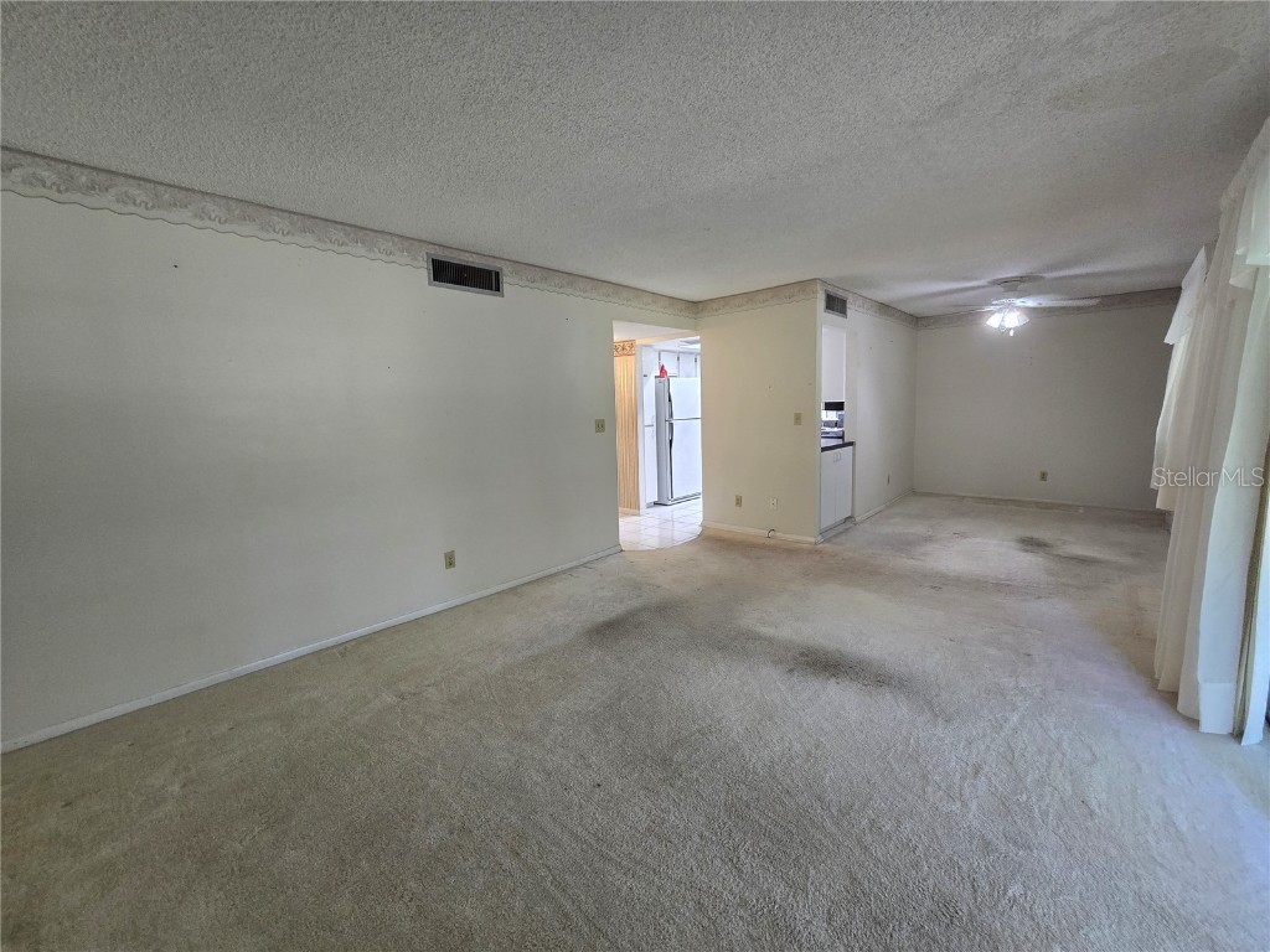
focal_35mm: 13
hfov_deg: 106.2
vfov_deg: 89.9
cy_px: 476
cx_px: 635
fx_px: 477
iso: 200
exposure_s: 1/60
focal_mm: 2.2
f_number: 2.2
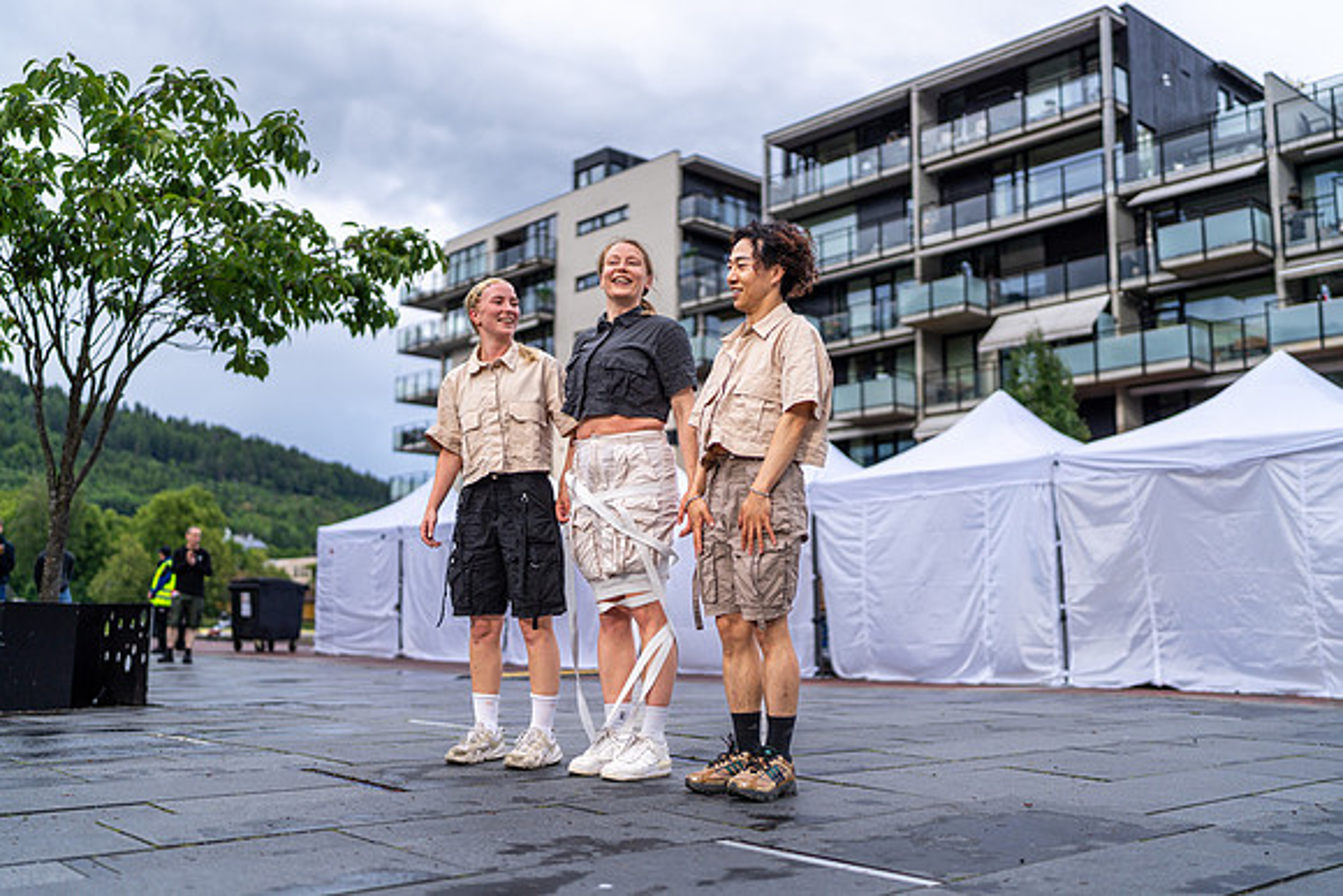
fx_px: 1306
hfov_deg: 54.4
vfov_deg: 37.9
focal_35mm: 35
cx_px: 672
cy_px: 448
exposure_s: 1/3200
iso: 200
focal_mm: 35
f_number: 1.4
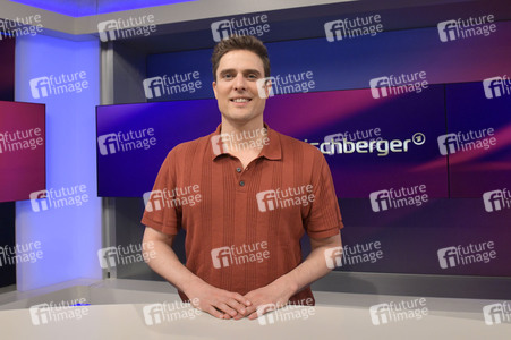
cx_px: 256
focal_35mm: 24
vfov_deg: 53.1
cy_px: 170
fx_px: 340
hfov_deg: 73.8
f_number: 6.3
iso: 2500
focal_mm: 24
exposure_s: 1/200
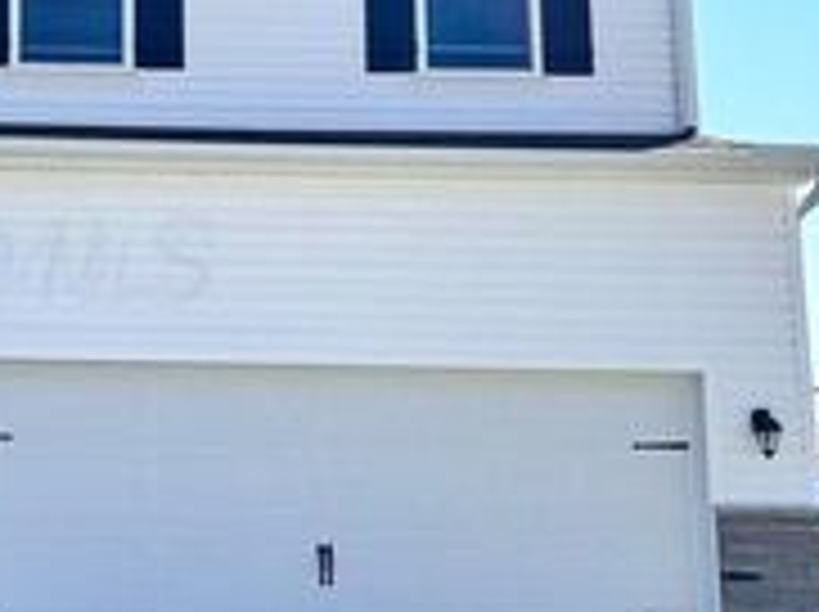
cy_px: 259
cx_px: -14
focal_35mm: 66
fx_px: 1559
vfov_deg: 22.2
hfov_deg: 27.6
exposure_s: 1/5263
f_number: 1.78
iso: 80
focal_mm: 6.86
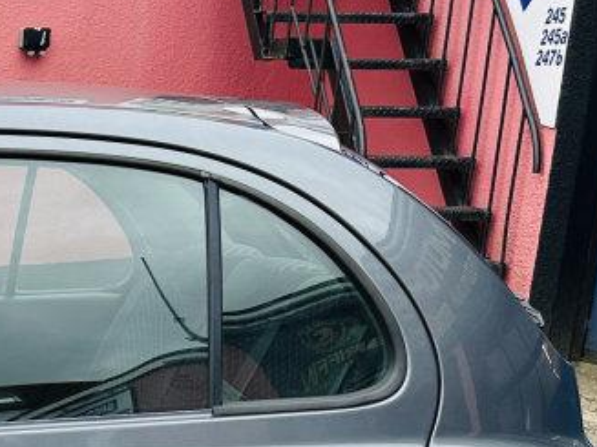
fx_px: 1517
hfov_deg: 19.2
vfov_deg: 16.0
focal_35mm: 88
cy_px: 558
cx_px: -329
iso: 64
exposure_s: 1/123
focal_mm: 6.86
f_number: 1.78
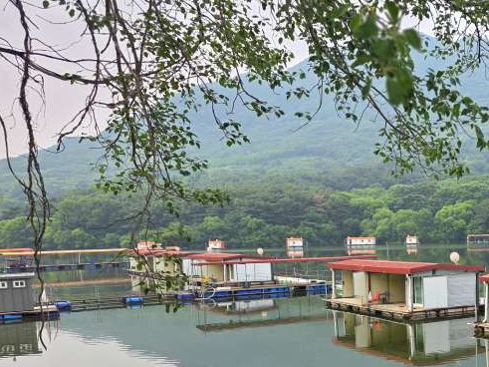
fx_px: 678
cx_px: 443
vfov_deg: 29.1
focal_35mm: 48
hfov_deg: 37.0
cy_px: 327
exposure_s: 1/359
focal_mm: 6.3
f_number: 1.7
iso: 25
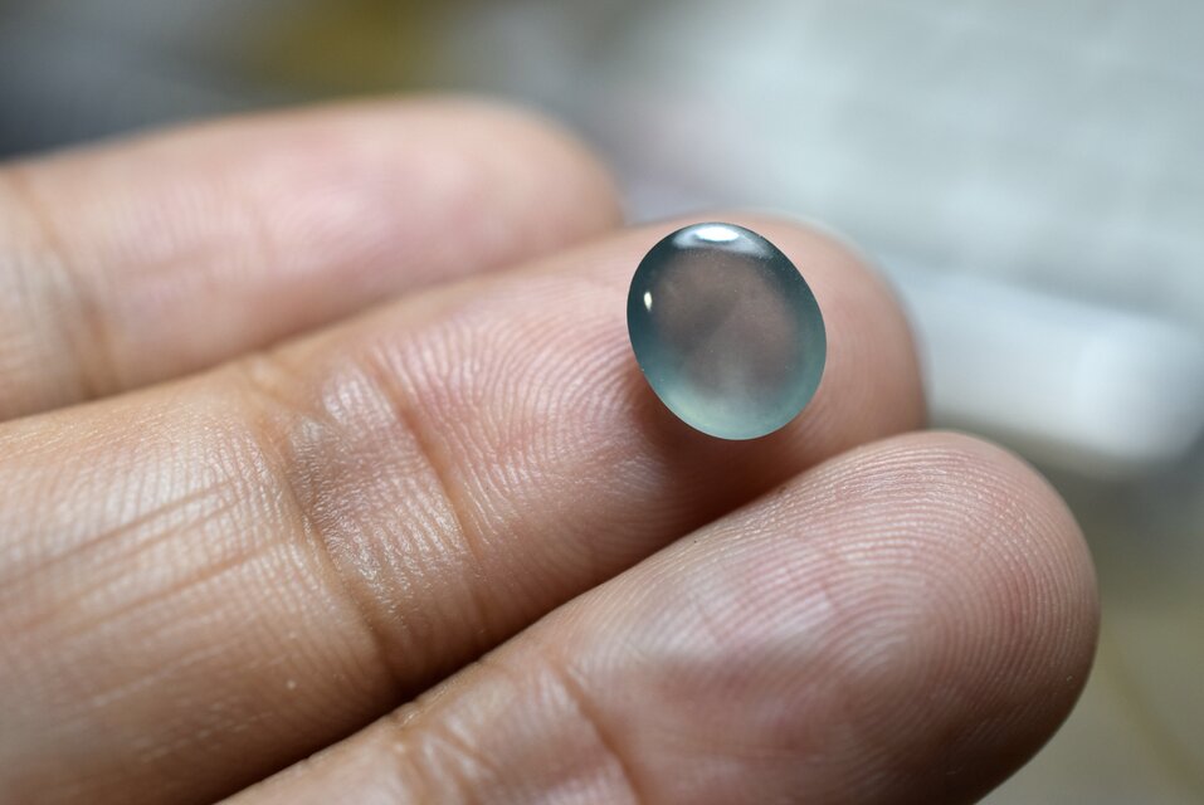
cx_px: 602
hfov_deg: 33.4
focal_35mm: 60
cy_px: 402
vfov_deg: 22.7
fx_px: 2008
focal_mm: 40
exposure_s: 1/125
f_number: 7.1
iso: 400
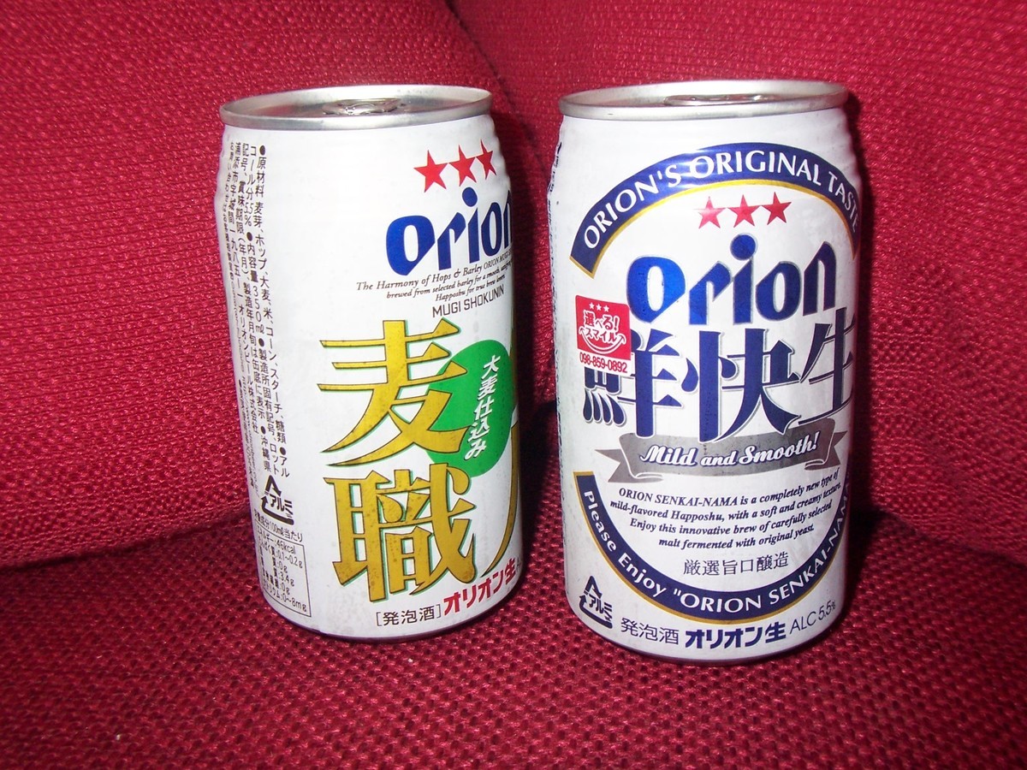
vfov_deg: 36.8
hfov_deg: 47.9
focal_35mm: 39
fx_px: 1157
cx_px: 514
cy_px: 385
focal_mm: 6.4
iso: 125
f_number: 3.9
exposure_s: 1/60
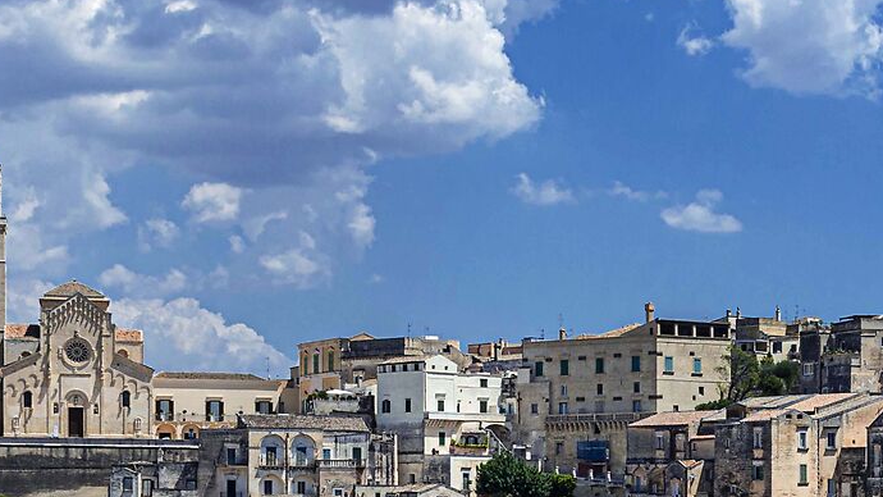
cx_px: 804
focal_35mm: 102
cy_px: 644
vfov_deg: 11.6
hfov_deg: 20.5
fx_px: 2388
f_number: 14
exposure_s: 1/200
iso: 250
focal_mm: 28
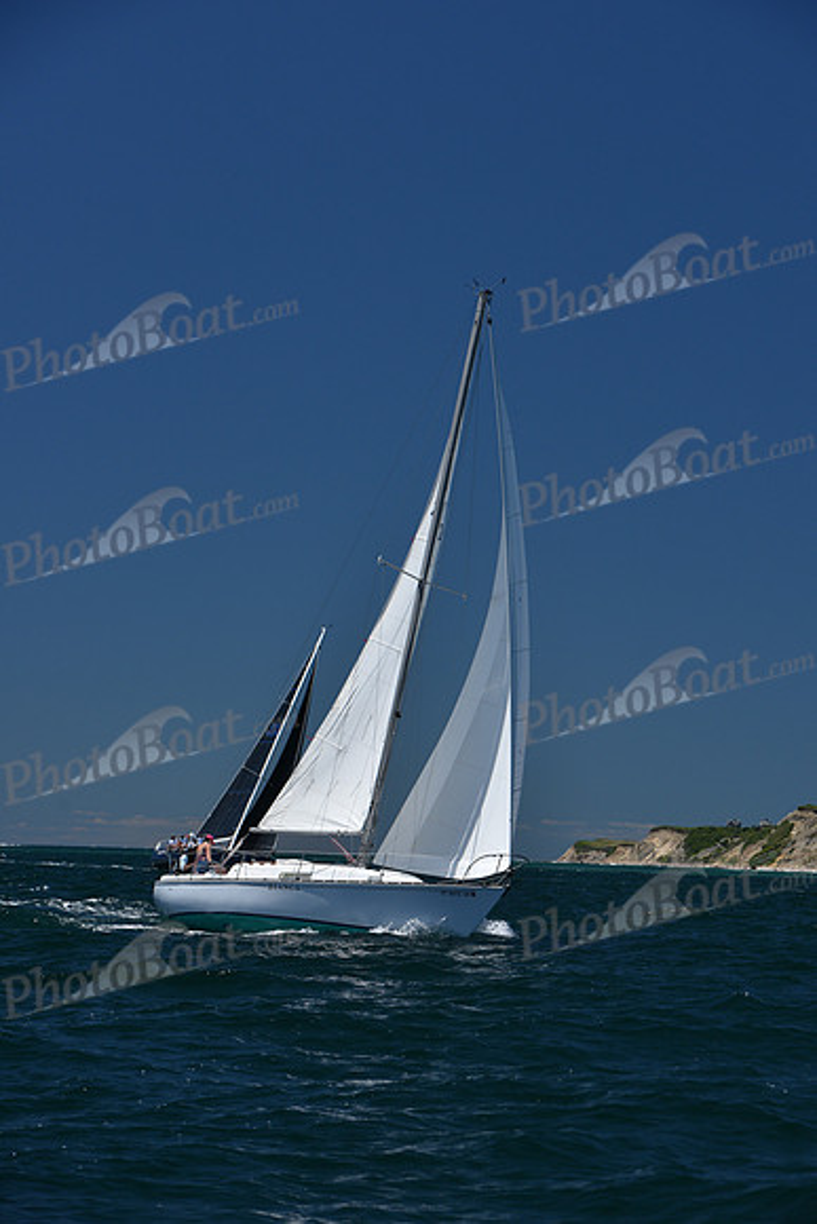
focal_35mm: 98
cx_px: 408
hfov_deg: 14.0
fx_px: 3334
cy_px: 612
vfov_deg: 20.8
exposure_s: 1/800
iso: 250
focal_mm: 98
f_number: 7.1
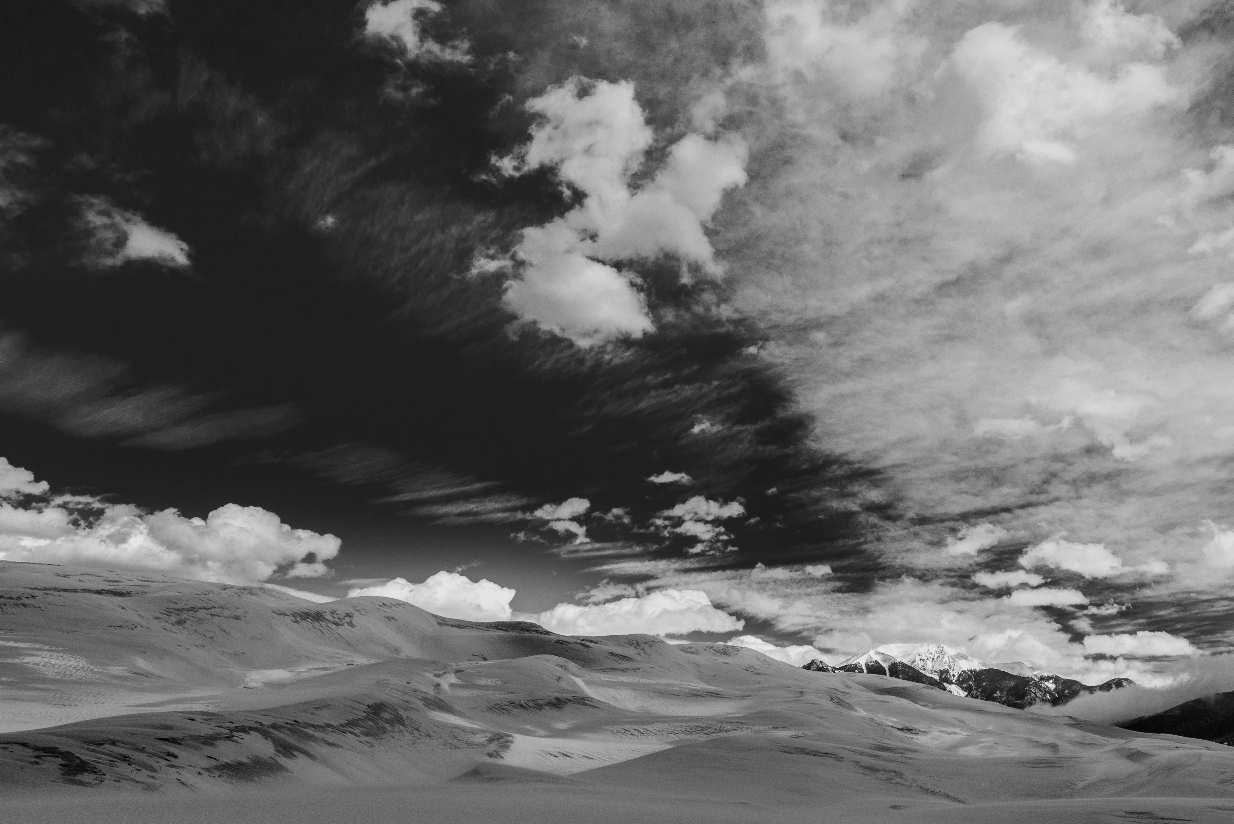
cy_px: 586
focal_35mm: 27
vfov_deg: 46.7
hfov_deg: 66.4
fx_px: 926
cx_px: 770
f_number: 11
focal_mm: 14
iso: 200
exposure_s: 1/800
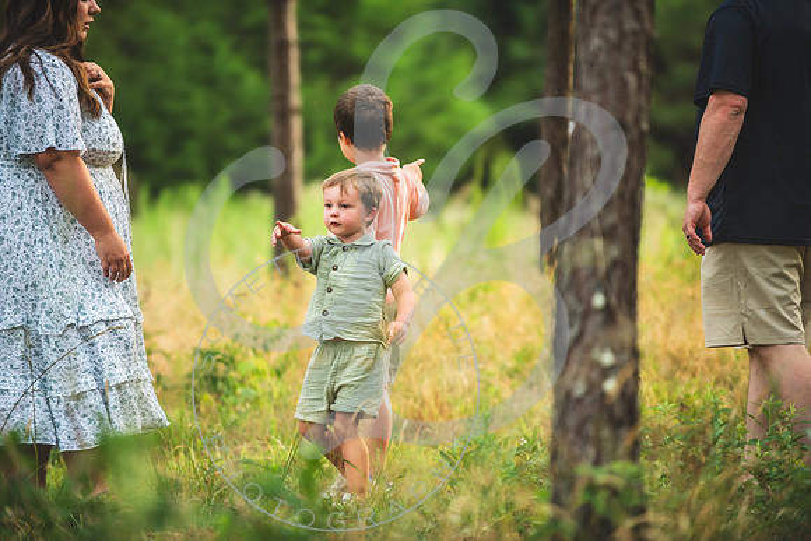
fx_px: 4506
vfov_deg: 6.9
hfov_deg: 10.3
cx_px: 406
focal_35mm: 200
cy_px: 270
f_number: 2.8
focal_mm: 200
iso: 320
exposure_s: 1/400
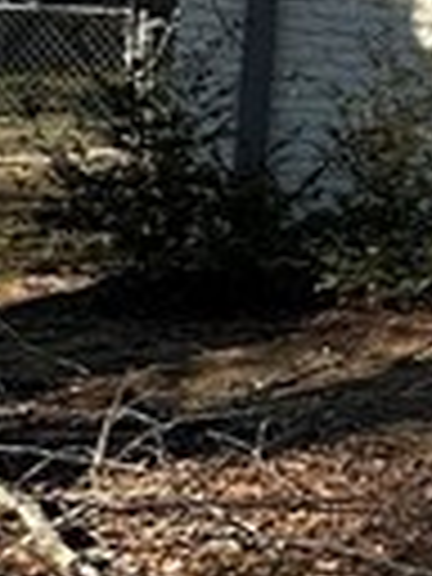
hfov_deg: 8.4
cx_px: 1638
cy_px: 54
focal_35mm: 112
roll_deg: -3.2
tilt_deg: +0.6
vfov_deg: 17.3
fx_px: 1864
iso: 50
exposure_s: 1/1642
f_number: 2.2
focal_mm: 2.22
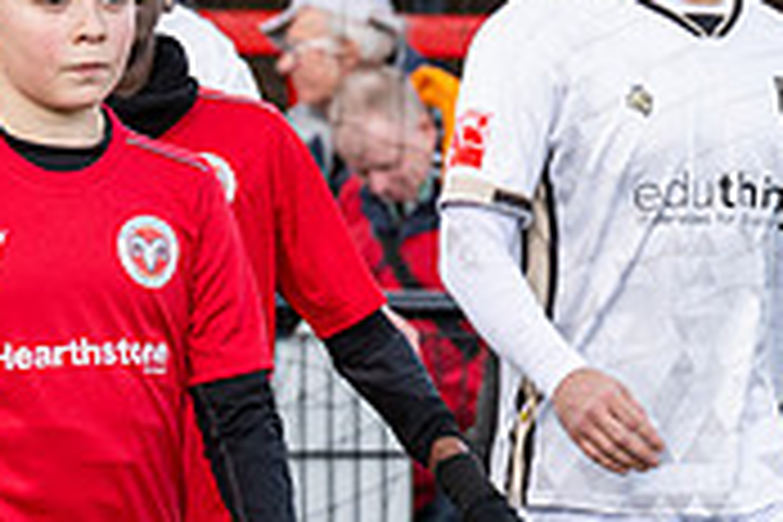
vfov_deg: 3.5
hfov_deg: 5.2
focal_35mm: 397
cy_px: 476
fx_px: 8634
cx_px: -97
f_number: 4
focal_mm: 81
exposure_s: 1/1600
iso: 800
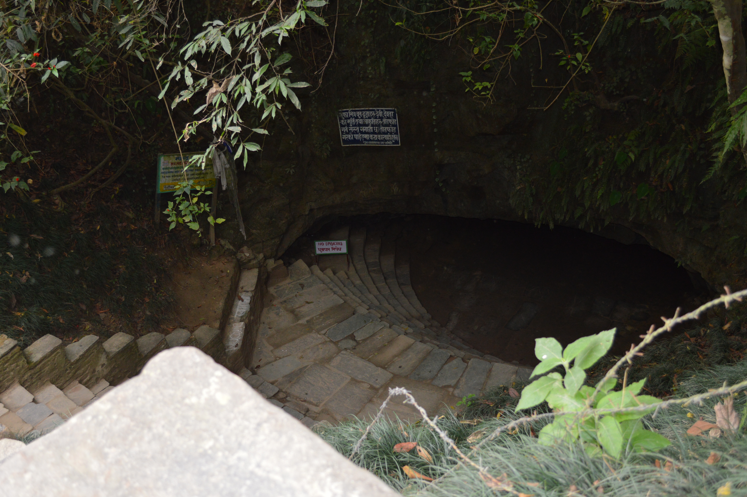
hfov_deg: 50.6
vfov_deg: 35.0
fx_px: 788
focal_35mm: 38
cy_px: 230
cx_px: 322
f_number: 4
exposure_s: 1/125
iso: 400
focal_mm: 22
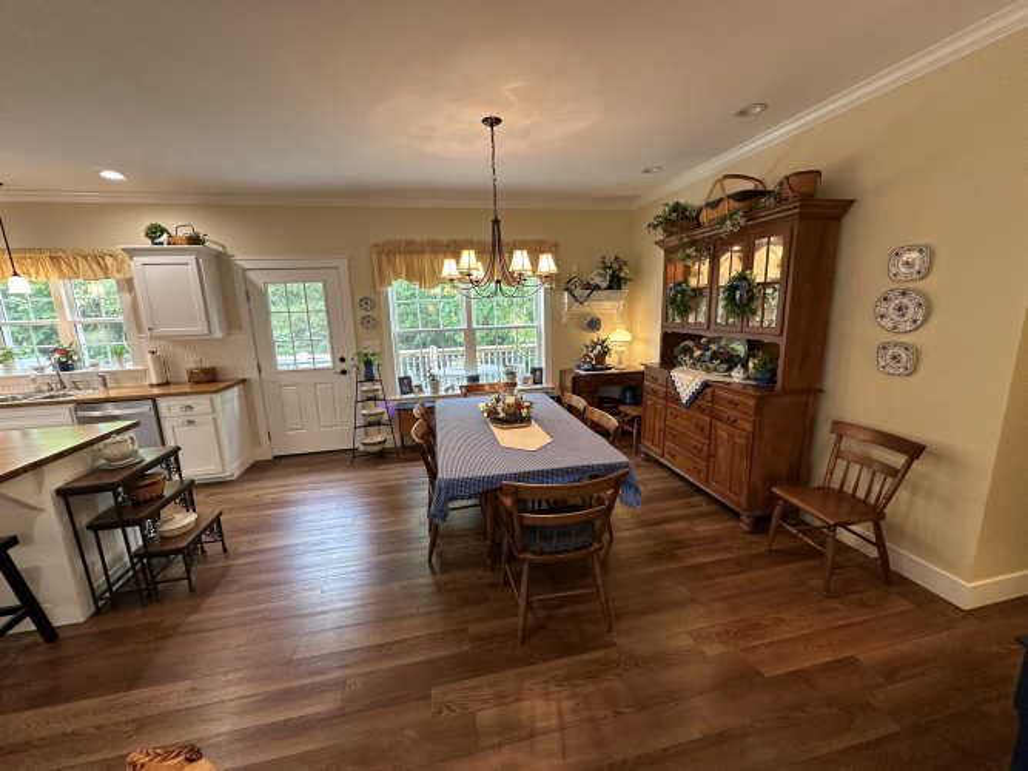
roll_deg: +1.8
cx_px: 514
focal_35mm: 14
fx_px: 416
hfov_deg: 102.1
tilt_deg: -9.8
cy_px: 386
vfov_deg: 85.7
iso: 160
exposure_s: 1/60
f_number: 2.2
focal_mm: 2.22
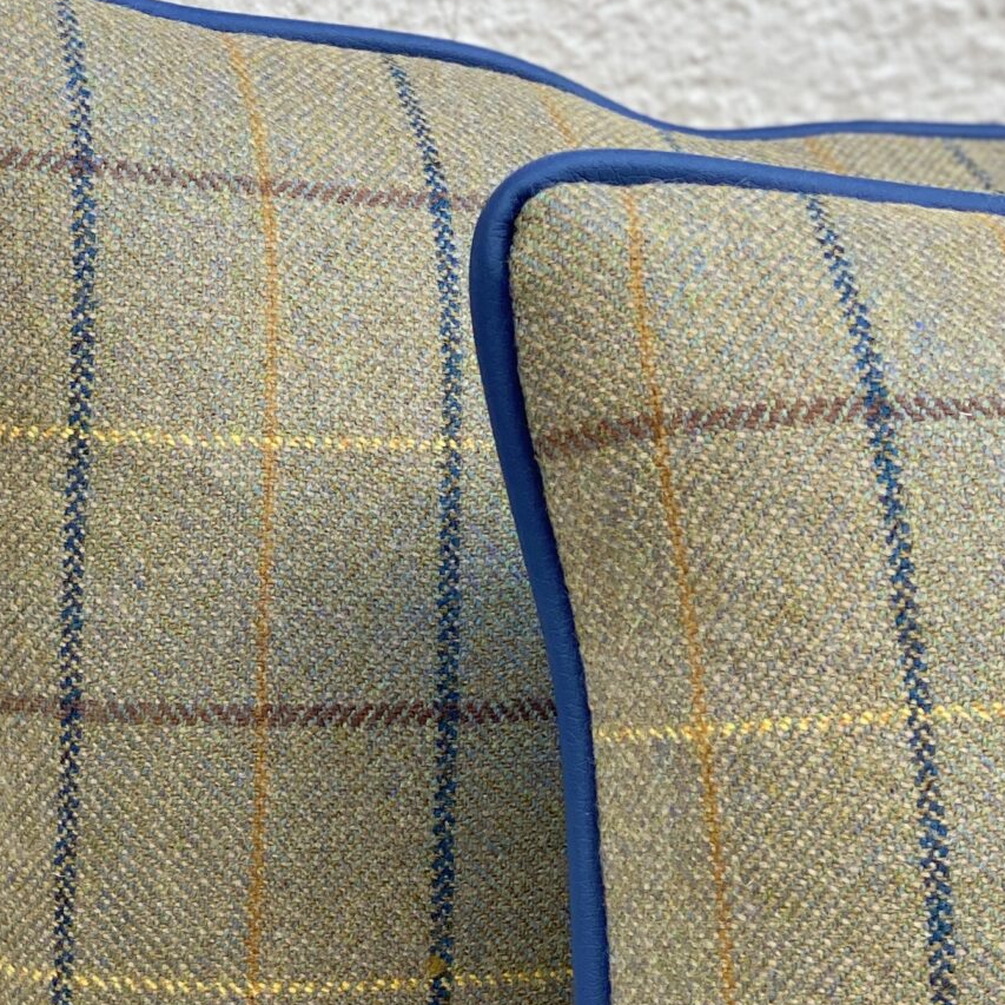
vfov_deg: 12.5
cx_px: 405
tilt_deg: -21.4
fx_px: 4533
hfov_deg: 12.6
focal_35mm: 138
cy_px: 944
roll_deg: -7.3
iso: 32
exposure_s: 1/122
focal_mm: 6
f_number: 2
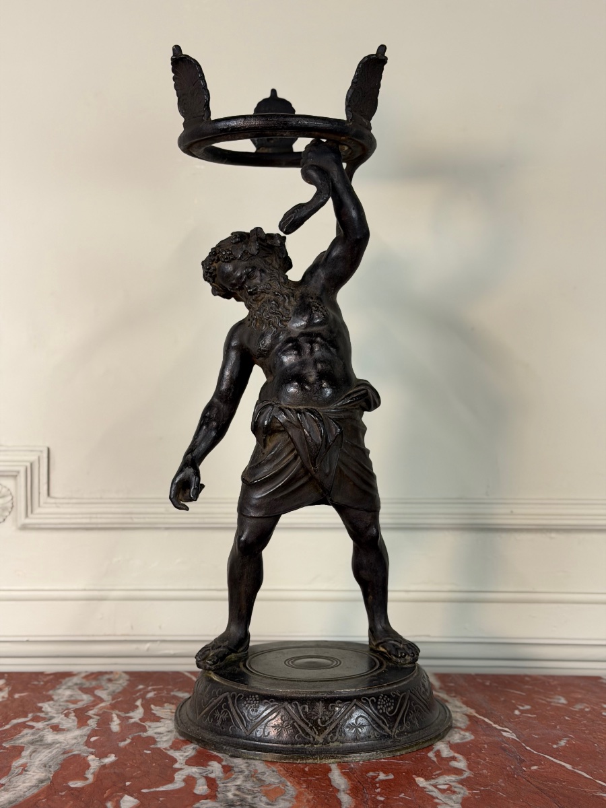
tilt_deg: +0.4
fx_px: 1120
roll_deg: +0.7
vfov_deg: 39.7
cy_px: 404
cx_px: 303
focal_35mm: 48
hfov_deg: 30.3
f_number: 1.78
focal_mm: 6.76
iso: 160
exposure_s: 1/50
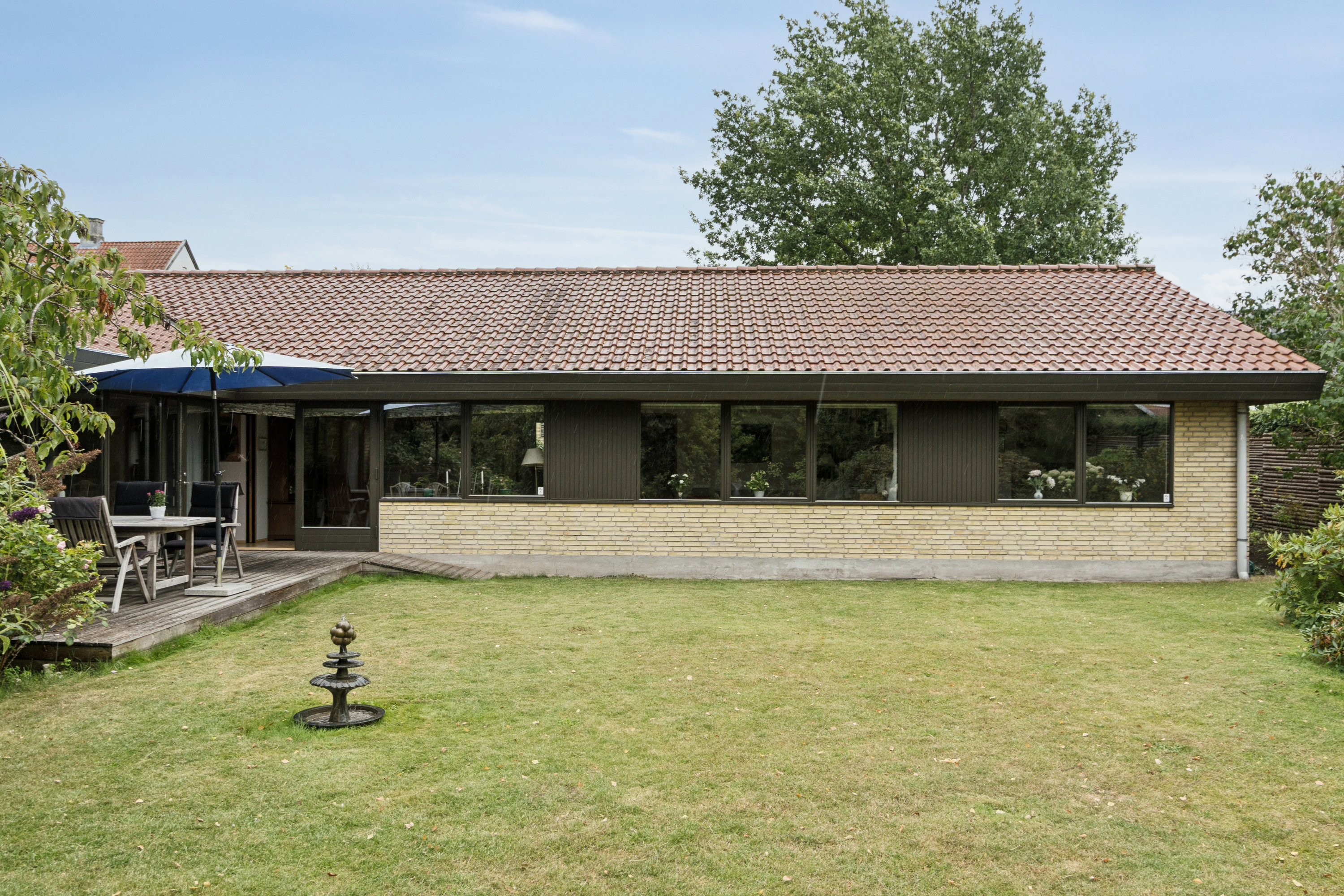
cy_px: 448
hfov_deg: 70.4
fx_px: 952
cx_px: 672
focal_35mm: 26
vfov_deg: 50.4
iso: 250
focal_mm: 17
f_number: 8
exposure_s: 1/125
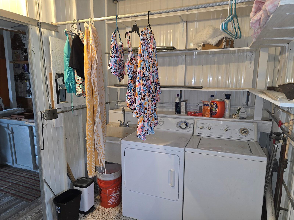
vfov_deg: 58.9
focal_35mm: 23
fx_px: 195
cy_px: 110
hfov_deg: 73.9
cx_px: 147
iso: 100
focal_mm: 6.3
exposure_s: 1/24
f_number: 1.7
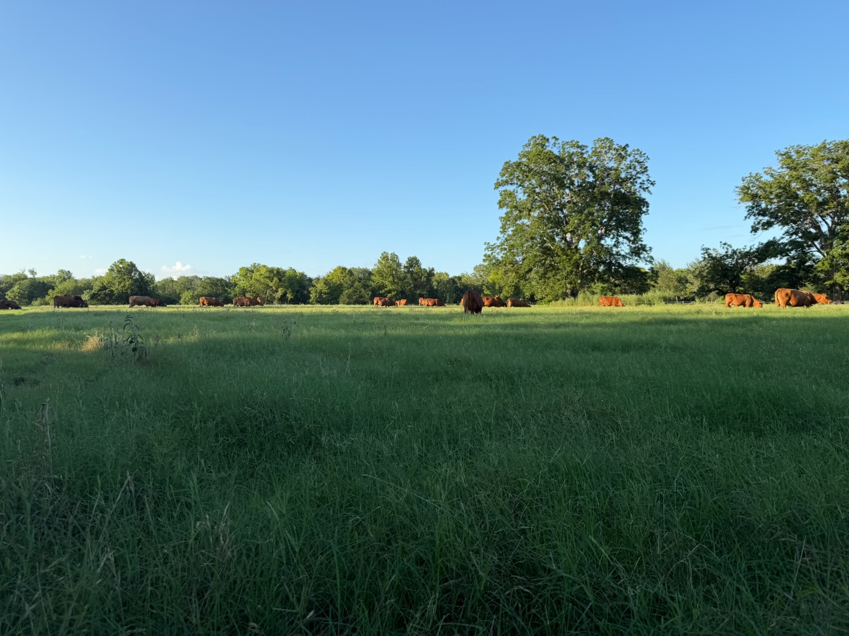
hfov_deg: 71.6
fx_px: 589
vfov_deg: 56.8
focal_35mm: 24
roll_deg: +0.8
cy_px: 318
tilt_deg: -0.7
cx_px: 424
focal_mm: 6.76
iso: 80
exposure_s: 1/2000
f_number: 1.78
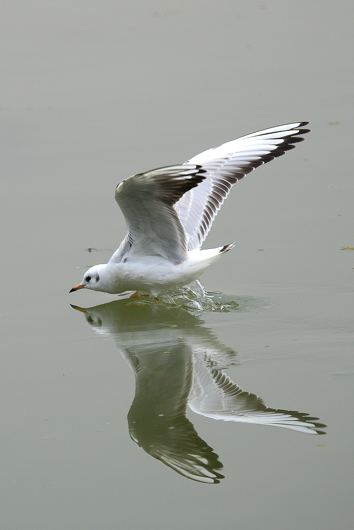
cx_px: 177
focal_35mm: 290
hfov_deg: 4.7
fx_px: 4276
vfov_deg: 7.1
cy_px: 265
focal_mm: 290
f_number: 5.6
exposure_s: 1/1000
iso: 320
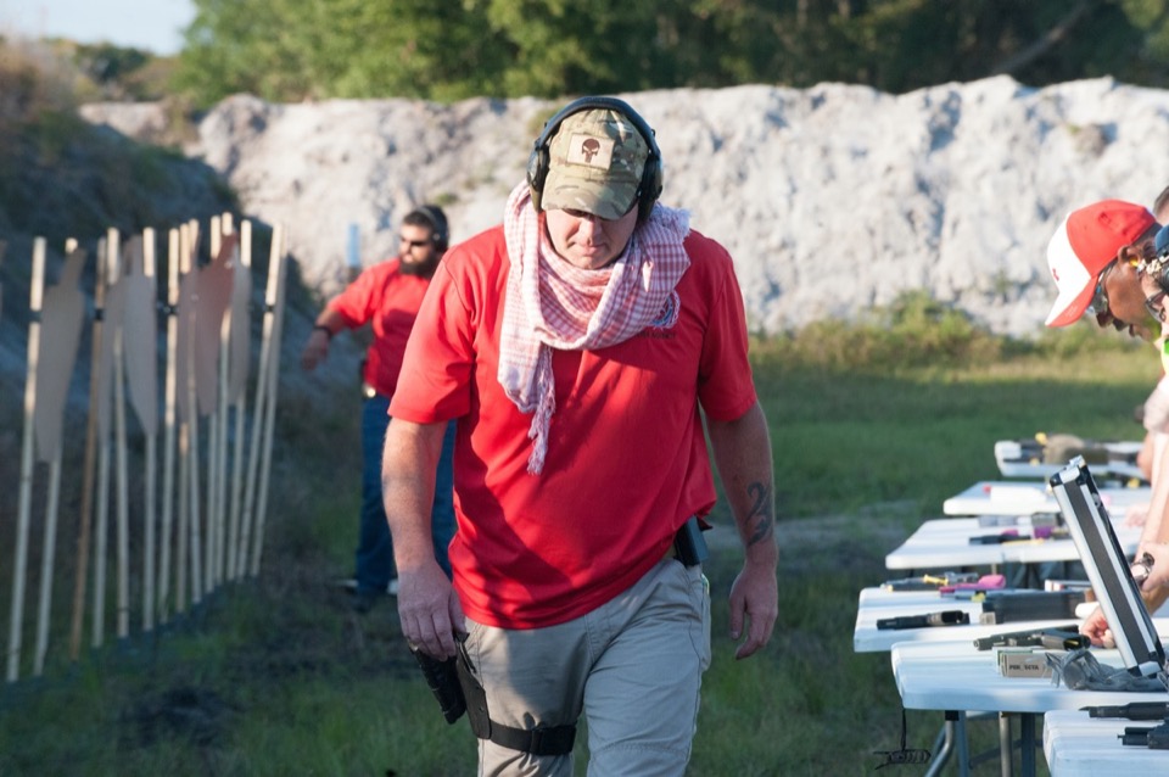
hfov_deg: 10.3
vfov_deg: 6.9
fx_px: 6488
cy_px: 388
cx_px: 584
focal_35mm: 200
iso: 2500
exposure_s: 1/1000
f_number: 10
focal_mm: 200
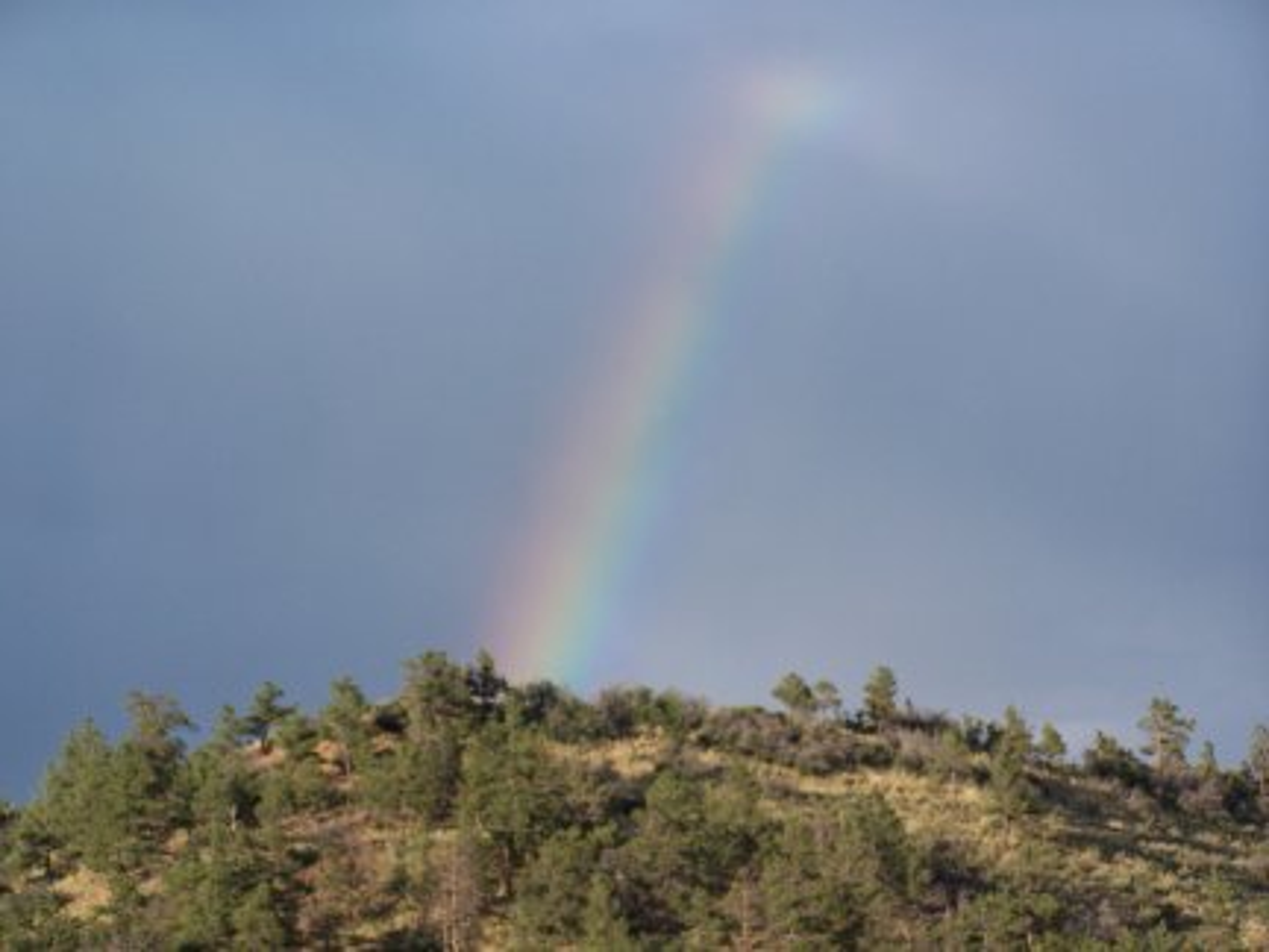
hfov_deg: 15.4
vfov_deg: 11.6
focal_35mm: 128
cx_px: 634
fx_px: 4692
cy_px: 476
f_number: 3.2
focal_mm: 21.2
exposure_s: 1/500
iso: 80
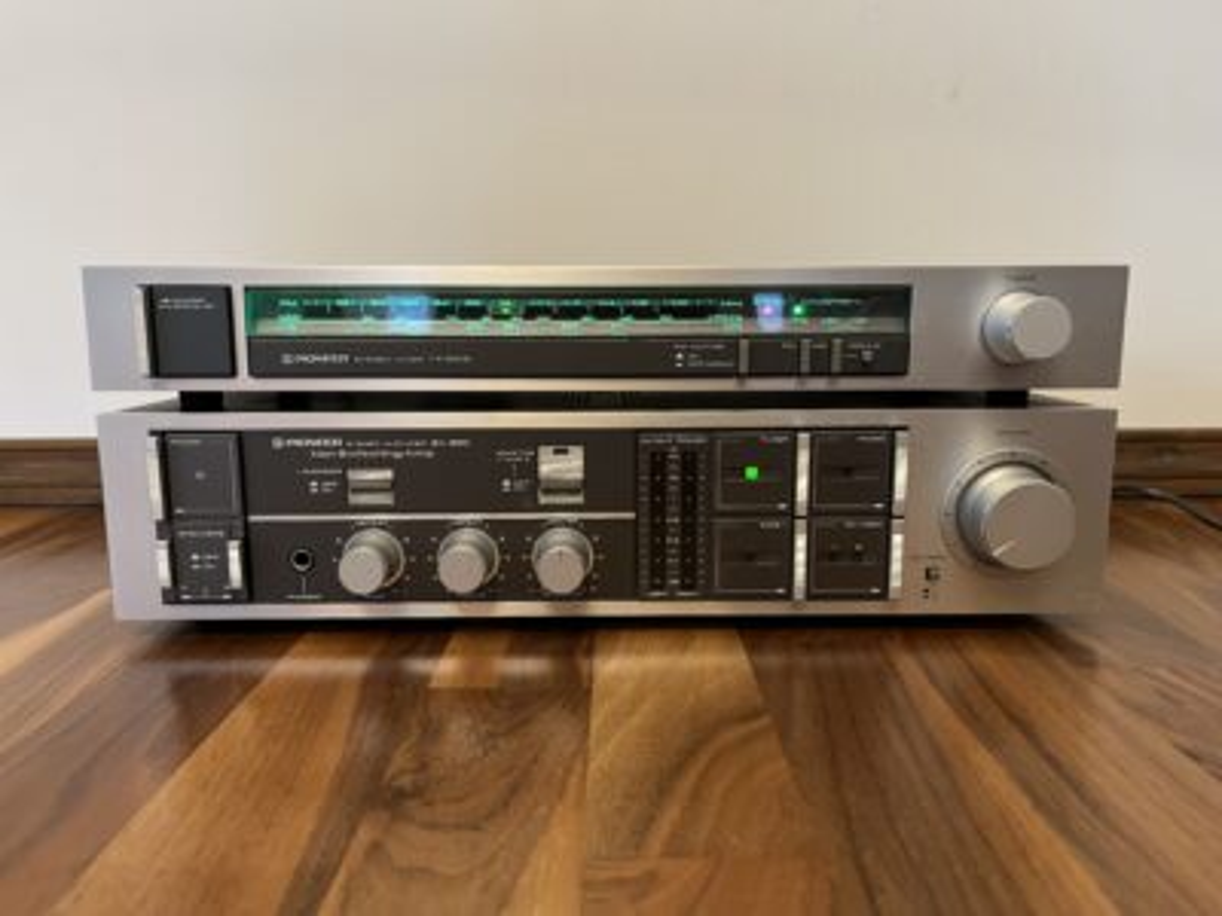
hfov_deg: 67.3
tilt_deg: -10.0
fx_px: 918
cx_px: 611
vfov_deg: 53.1
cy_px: 458
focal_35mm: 26
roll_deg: +0.3
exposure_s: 1/33
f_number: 1.6
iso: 640
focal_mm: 5.1
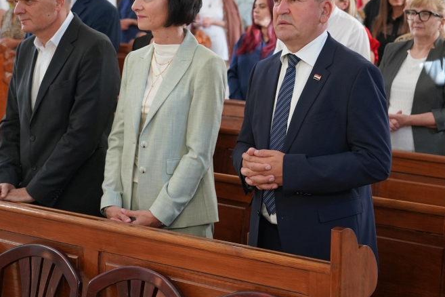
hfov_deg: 24.9
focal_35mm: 81
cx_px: 303
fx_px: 1001
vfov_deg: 16.8
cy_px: 83
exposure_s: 1/160
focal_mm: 52
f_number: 4
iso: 2500
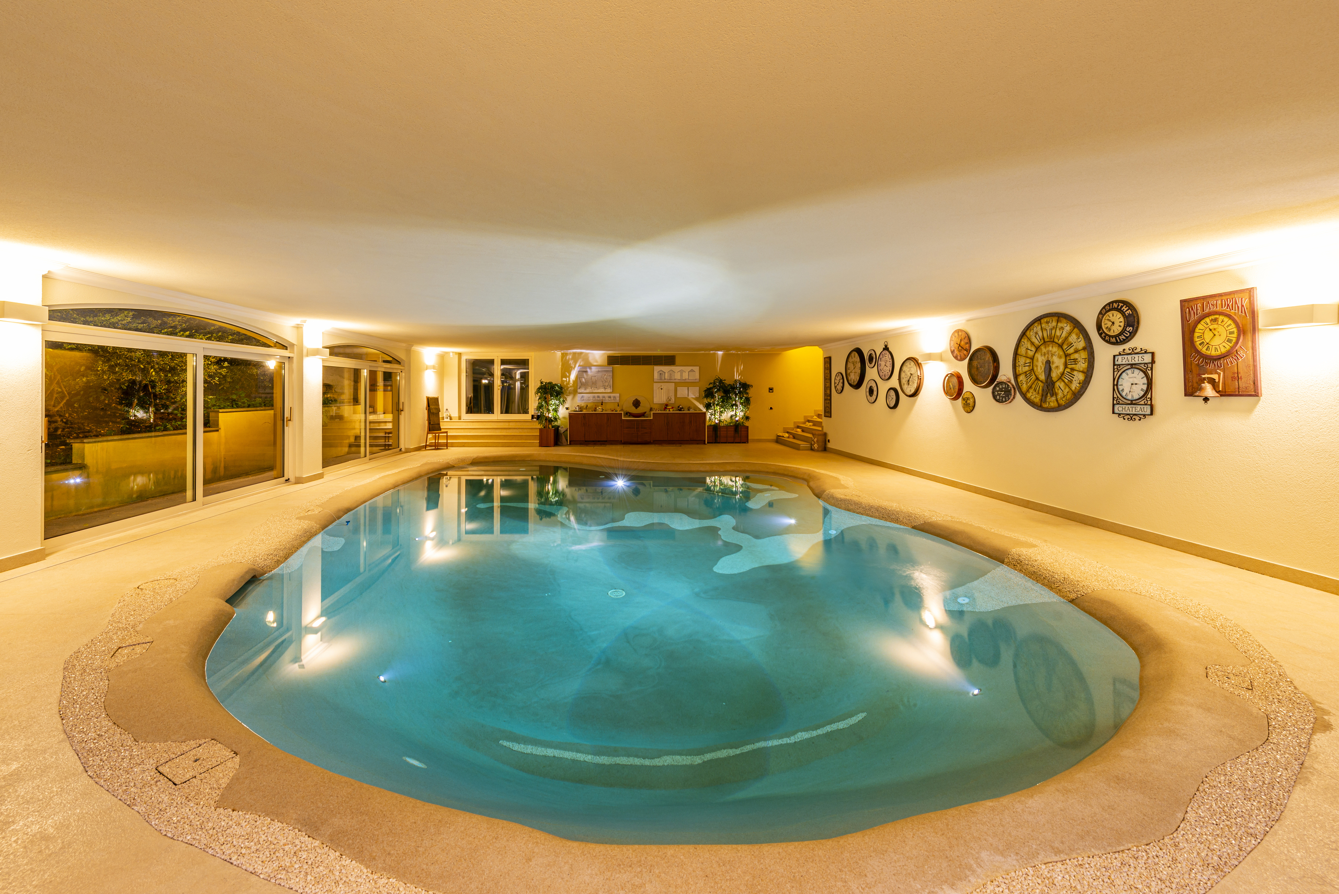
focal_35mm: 14
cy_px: 447
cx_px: 670
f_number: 9
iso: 100
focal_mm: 14
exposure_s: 4
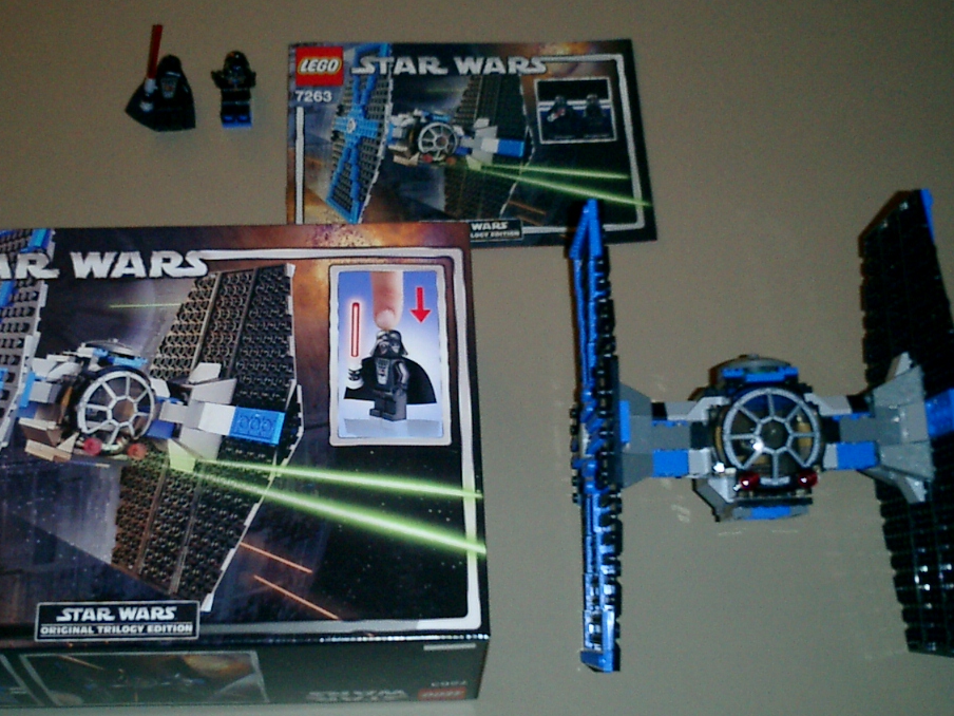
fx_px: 1406
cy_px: 359
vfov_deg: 28.6
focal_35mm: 51
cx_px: 405
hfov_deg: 37.4
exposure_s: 1/30
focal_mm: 7.5
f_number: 3.2
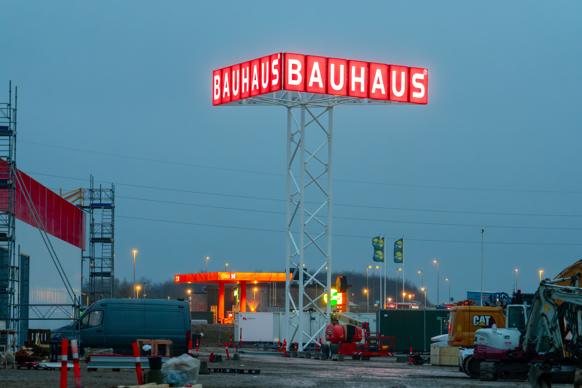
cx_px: 291
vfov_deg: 7.5
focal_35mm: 183
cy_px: 194
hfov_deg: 11.2
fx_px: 2958
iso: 500
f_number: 2.8
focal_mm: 122
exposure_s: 1/50
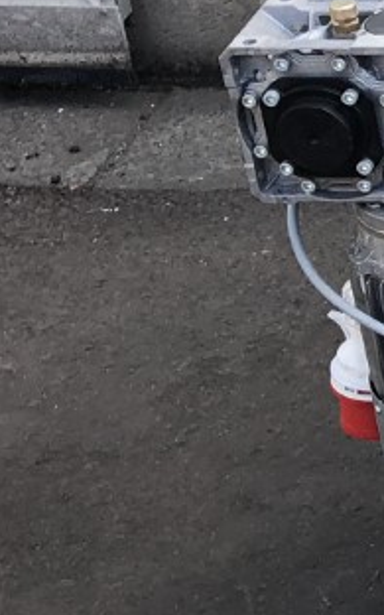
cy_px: 244
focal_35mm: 137
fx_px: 2294
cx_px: 1195
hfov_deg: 8.0
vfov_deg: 15.2
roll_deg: -0.3
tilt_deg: -29.1
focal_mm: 4
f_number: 1.8
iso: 20
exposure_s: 1/246
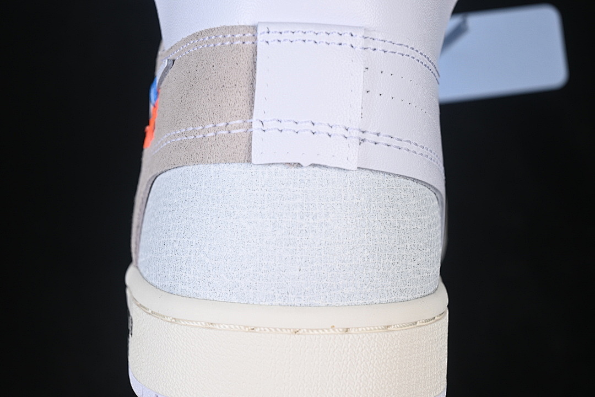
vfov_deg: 18.2
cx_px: 298
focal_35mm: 75
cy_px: 198
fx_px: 1239
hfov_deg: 27.0
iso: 160
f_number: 7.1
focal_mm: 50
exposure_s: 1/80
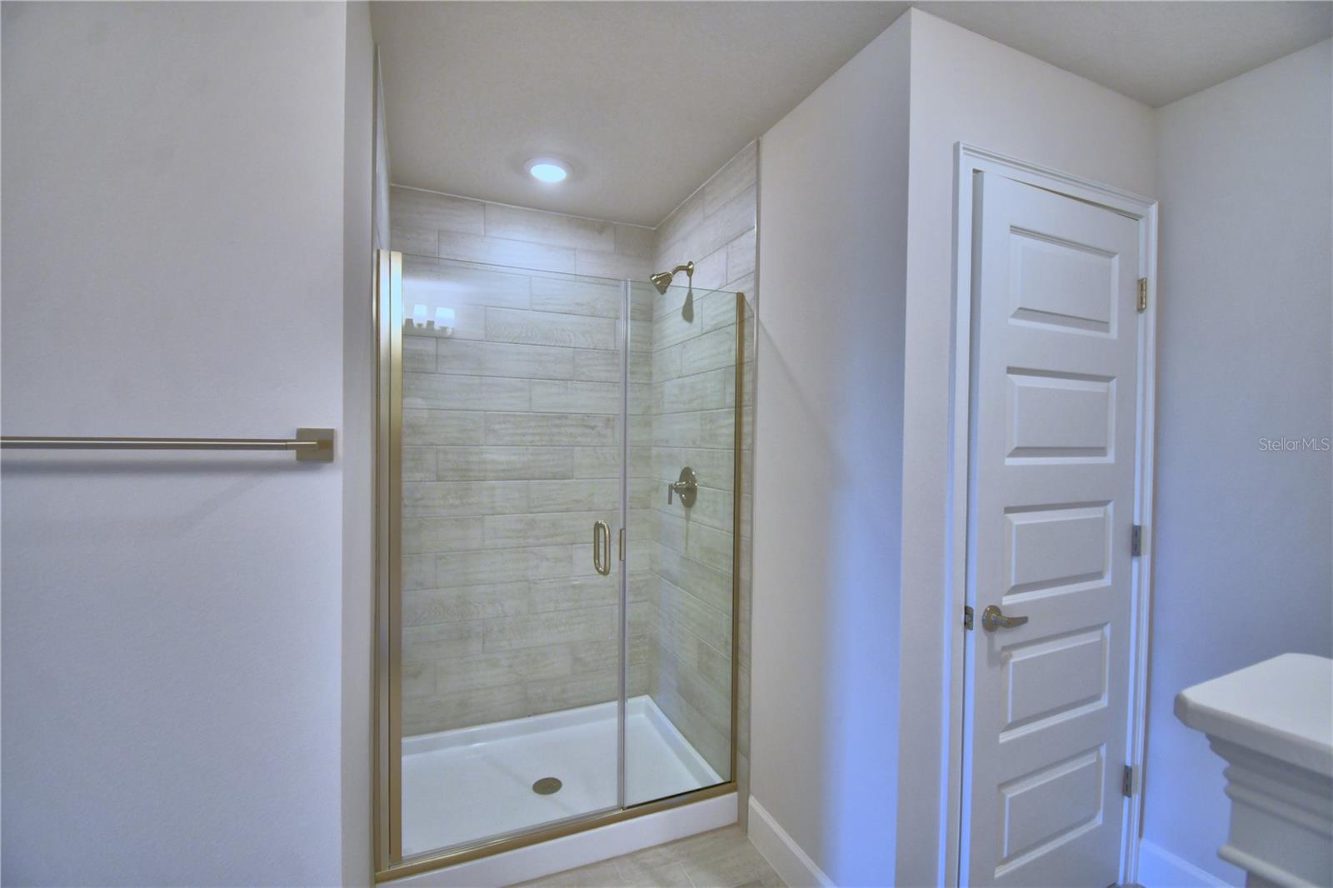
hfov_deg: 100.4
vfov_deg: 77.3
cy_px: 444
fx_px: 555
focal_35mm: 15
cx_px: 666
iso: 400
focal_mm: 10
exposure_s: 1/80
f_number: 4.5
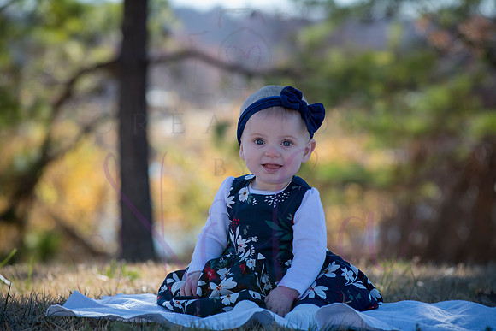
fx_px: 1998
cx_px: 248
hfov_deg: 14.2
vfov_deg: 9.5
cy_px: 166
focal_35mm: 145
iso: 400
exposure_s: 1/640
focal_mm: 145
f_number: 5.6
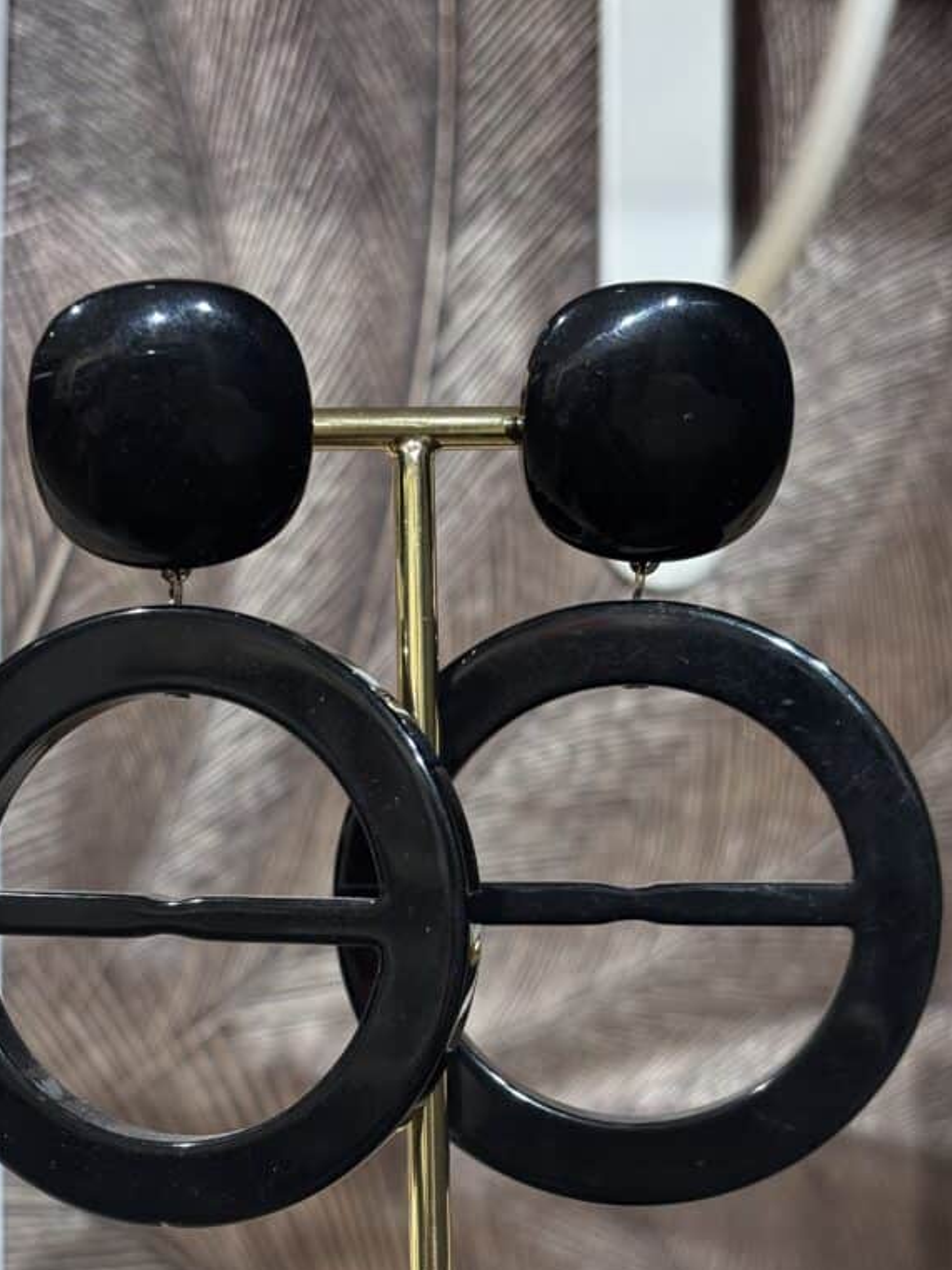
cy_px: 853
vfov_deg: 27.6
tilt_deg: -1.9
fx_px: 2566
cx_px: 395
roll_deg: +0.0
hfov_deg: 21.0
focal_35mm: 70
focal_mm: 5.96
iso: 64
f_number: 1.6
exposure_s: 1/50
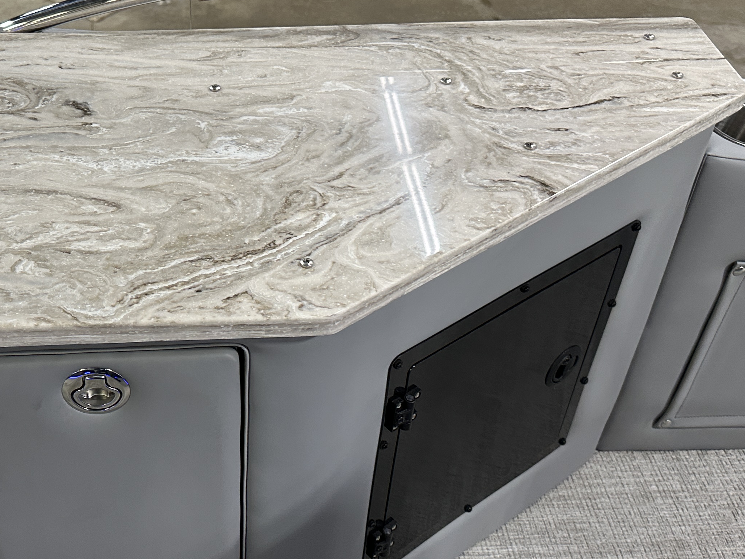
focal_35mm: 47
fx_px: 1011
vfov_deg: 30.9
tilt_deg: -41.5
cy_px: 299
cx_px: 204
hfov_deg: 39.5
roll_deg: +0.8
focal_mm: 6.86
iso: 200
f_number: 1.78
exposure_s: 1/120
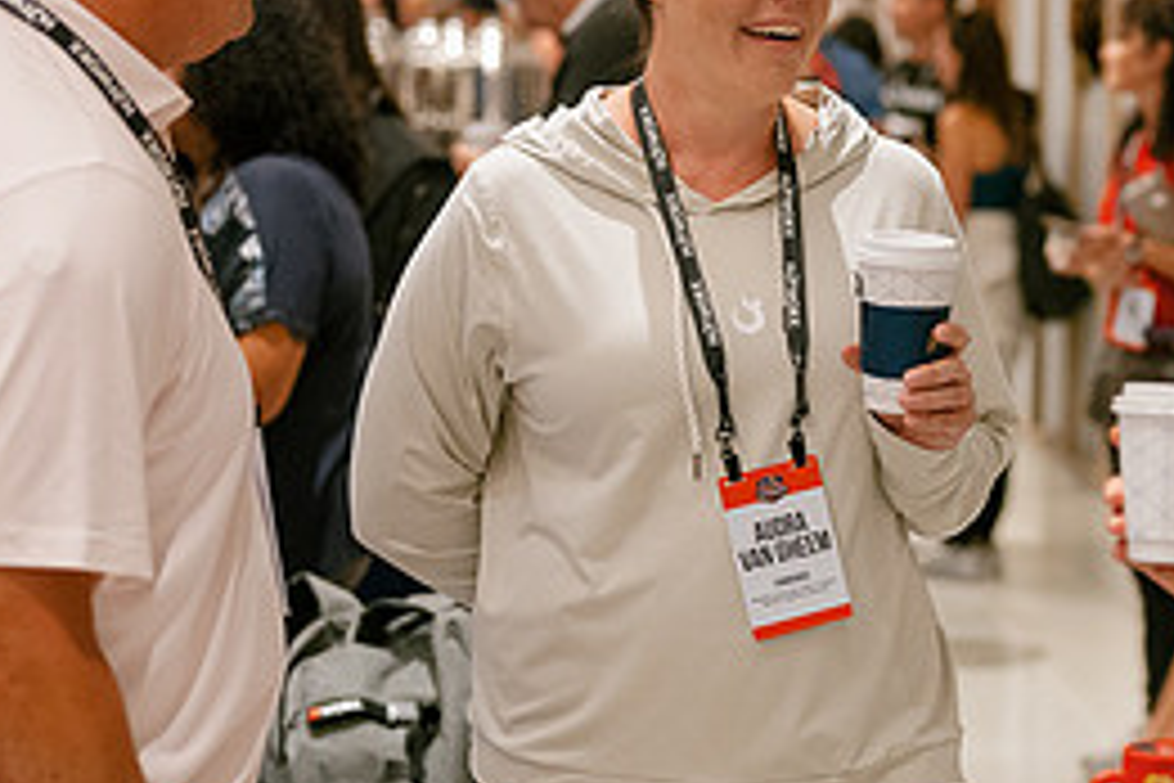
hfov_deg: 18.3
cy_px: 421
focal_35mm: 111
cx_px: 846
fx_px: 3620
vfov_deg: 12.3
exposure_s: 1/160
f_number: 2.2
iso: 1600
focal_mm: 50
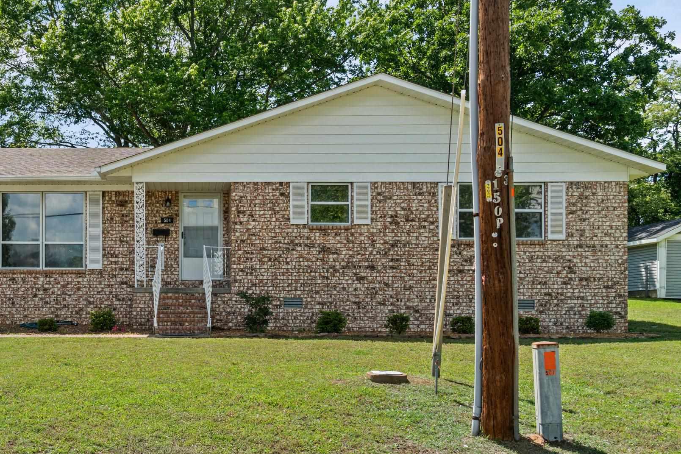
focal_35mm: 42
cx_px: 170
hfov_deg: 44.8
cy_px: 298
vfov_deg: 31.7
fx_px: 794
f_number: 9
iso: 250
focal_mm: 18
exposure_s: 1/160
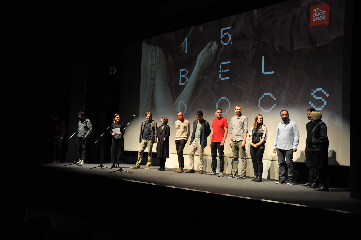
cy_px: 120
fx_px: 381
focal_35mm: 38
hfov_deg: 50.7
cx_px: 180
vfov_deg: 35.0
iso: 1600
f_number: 4
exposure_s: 1/200
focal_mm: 38
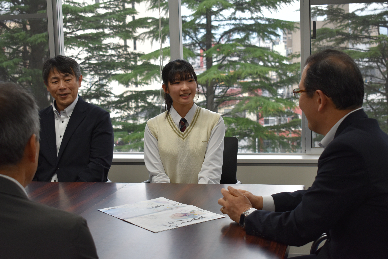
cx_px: 194
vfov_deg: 23.8
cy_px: 130
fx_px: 614
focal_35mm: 57
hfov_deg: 35.1
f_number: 4.8
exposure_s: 1/100
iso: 400
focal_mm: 38
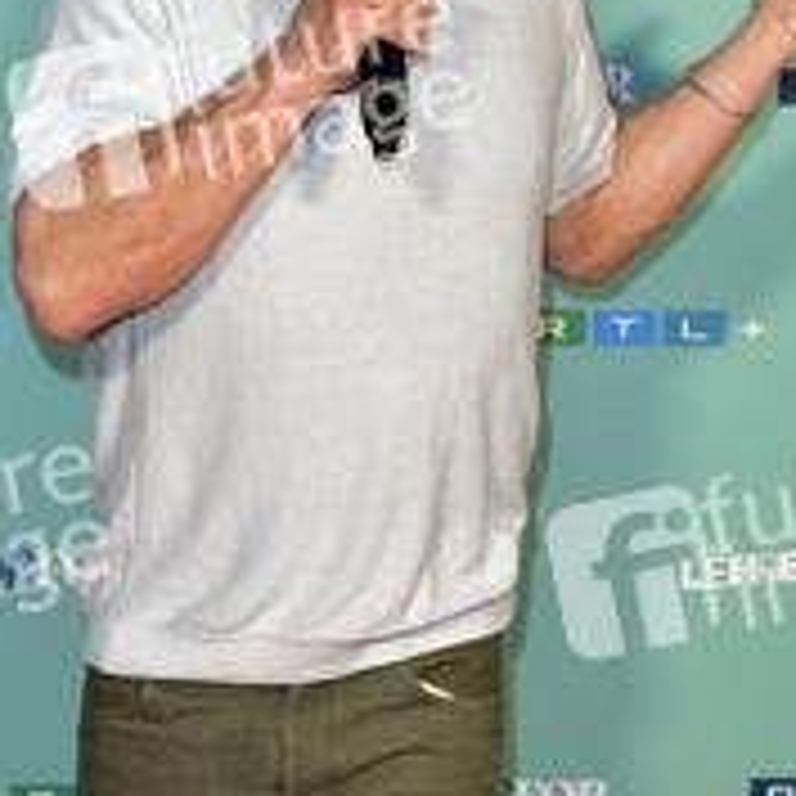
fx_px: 2992
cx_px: 369
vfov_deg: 15.1
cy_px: 328
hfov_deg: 15.2
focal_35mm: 115
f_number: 6.3
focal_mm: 60
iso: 1600
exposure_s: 1/250
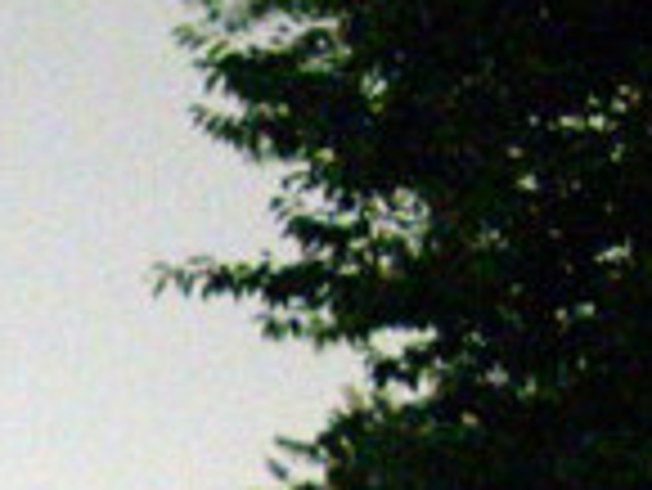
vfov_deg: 6.7
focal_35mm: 217
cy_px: 850
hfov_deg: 8.8
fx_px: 4091
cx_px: -508
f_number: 2.8
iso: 400
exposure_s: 4
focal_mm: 6.2
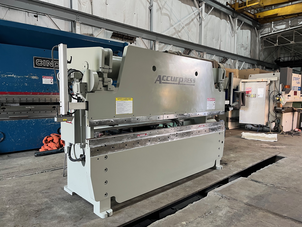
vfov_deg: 53.1
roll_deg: -0.4
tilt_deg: -4.8
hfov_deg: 67.3
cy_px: 114
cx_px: 151
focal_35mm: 26
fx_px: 227
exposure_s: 1/60
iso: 100
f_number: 1.6
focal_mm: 5.1
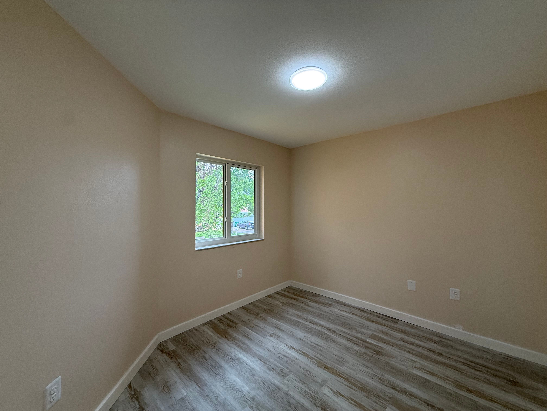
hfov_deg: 102.1
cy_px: 206
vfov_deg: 85.7
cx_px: 274
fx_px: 221
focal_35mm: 14
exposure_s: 1/120
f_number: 2.2
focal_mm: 2.22
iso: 200
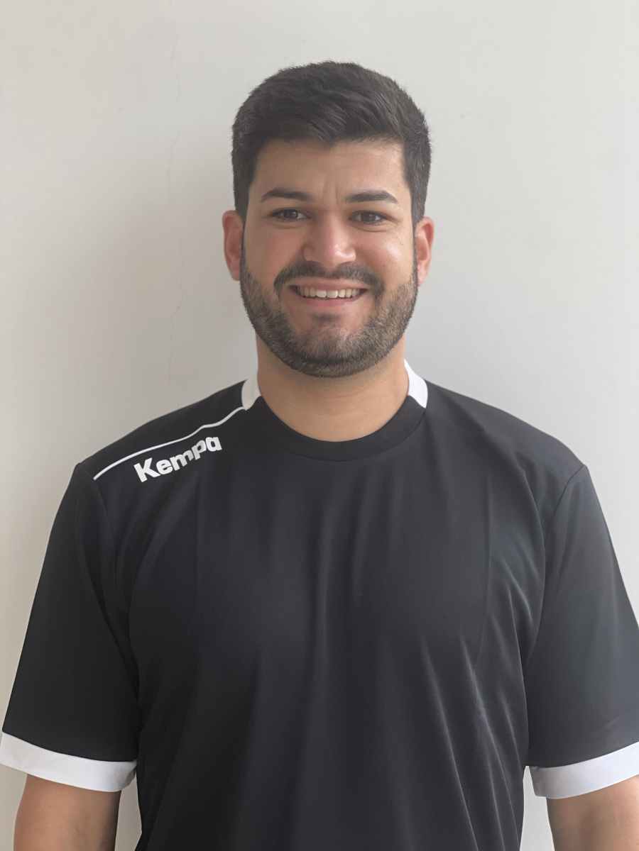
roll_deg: +1.2
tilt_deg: -0.2
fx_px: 1895
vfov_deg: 25.3
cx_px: 320
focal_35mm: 77
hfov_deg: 19.1
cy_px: 426
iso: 125
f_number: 2.8
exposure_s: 1/121
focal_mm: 9
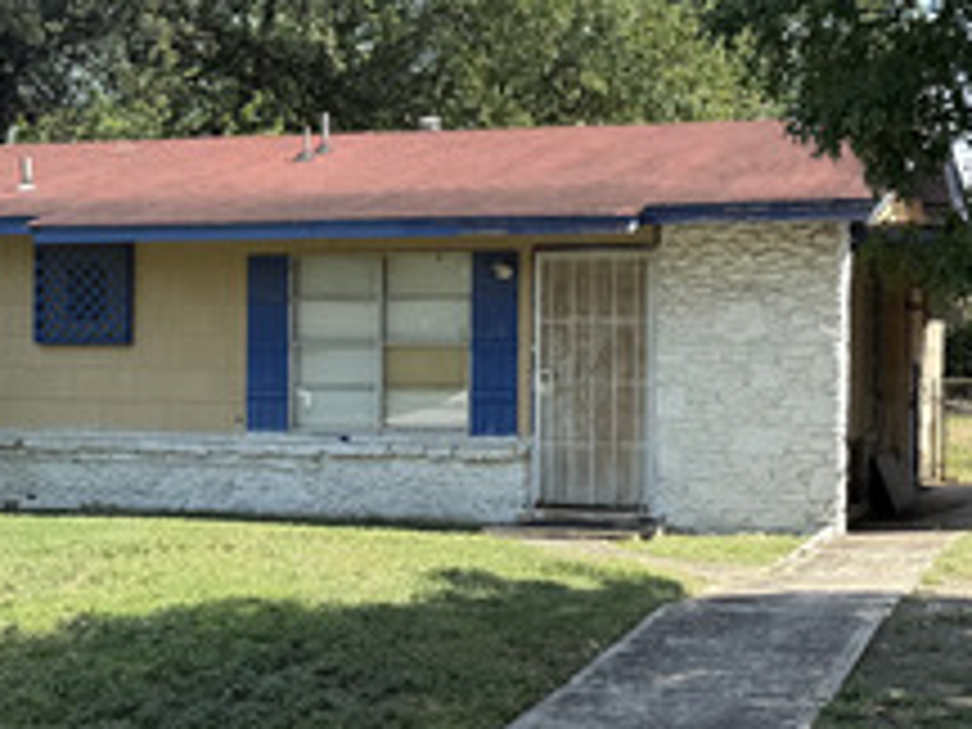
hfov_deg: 27.4
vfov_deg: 20.7
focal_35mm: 71
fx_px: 1994
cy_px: 378
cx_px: 436
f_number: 1.78
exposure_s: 1/1653
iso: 80
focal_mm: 6.76
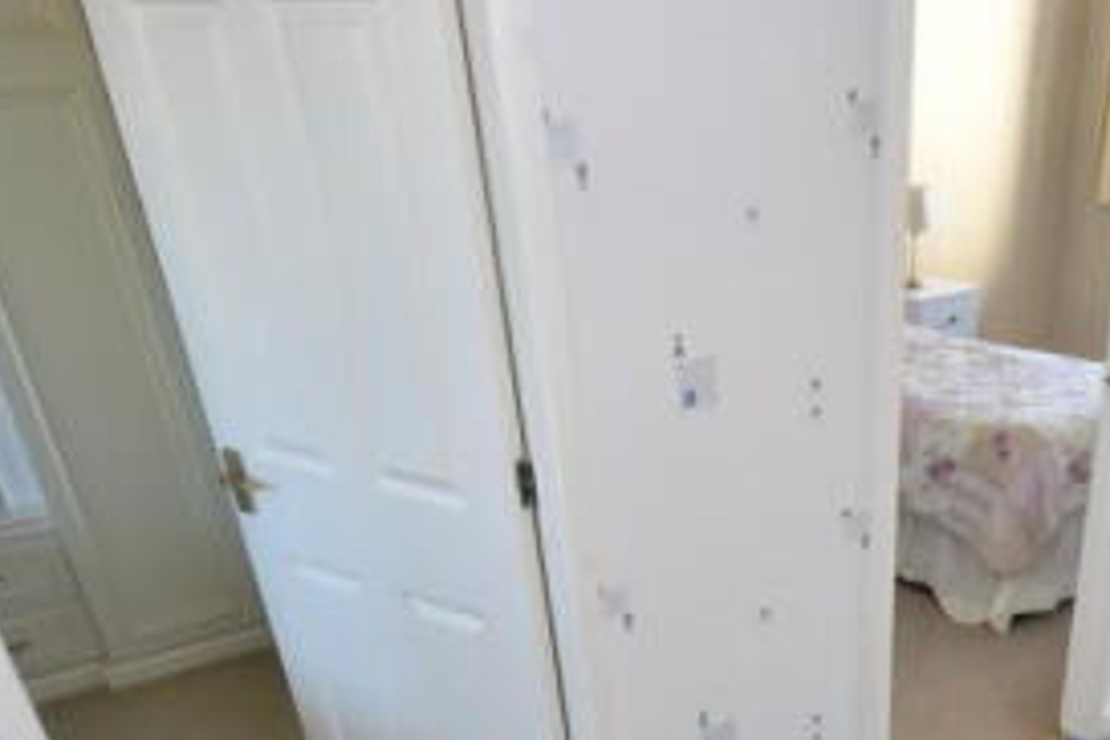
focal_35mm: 36
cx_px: 791
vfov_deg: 31.8
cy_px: 852
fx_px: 1110
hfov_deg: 51.5
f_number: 4
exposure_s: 1/125
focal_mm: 10
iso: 1400
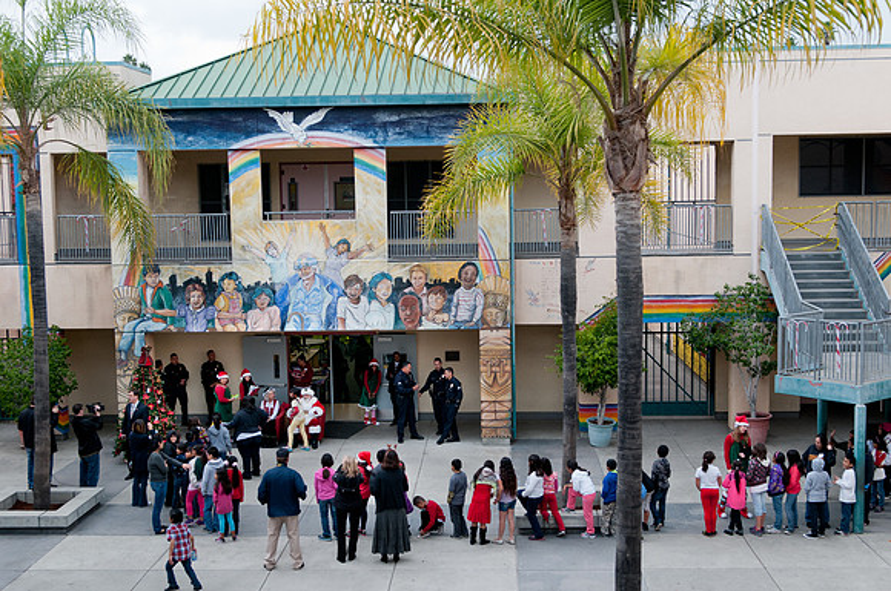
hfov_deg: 43.7
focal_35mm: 45
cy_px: 296
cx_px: 446
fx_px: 1112
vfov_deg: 29.8
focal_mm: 30
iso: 320
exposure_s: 1/250
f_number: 4.5
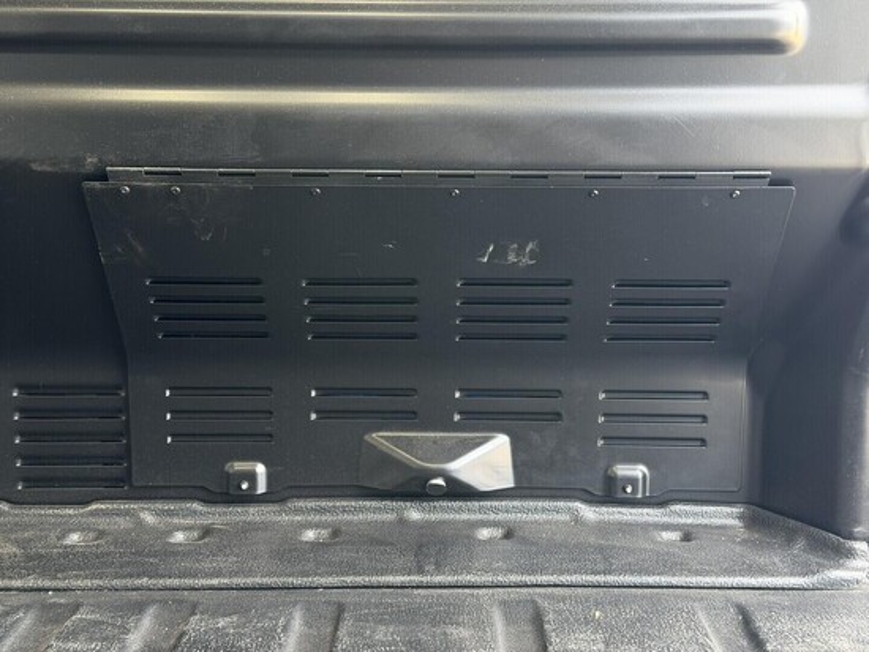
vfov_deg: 30.3
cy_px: 326
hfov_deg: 39.6
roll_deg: +1.7
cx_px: 434
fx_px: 1206
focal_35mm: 48
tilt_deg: -11.5
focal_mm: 6.76
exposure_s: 1/60
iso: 100
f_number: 1.78
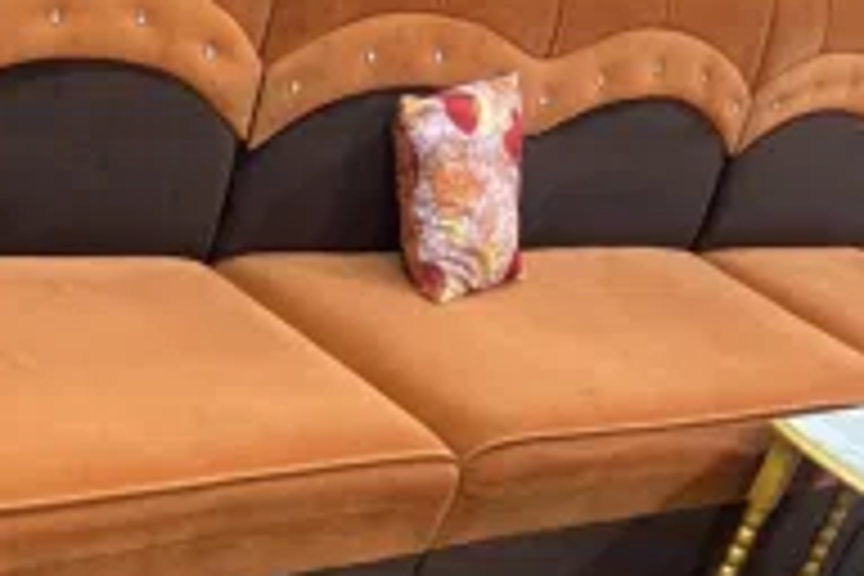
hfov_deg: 22.4
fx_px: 2160
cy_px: 711
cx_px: 198
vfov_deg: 14.6
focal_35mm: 90
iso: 250
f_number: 1.5
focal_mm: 5.7
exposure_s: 1/50
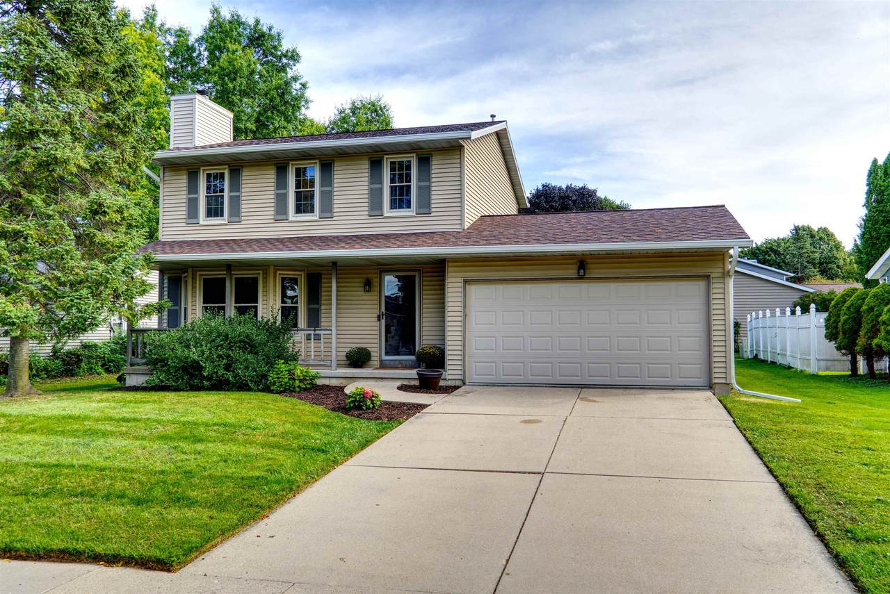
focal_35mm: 27
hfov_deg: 67.4
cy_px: 297
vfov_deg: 48.0
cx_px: 445
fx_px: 668
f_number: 5.6
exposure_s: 1/50
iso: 100
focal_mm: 18
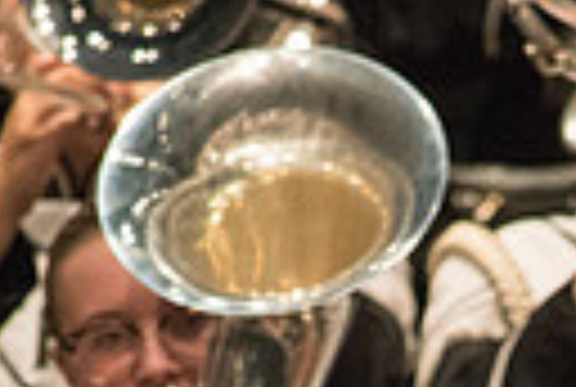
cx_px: 891
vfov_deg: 0.5
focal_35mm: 2714
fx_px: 43525
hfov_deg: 0.8
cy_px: 718
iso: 4000
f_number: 5.6
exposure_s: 1/320
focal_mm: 600
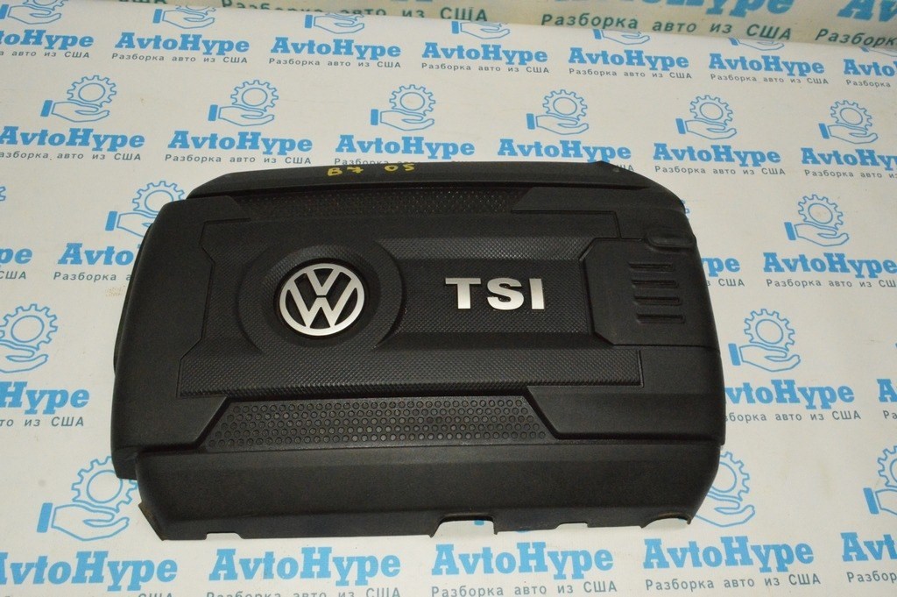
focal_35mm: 32
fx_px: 784
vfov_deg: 41.6
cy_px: 298
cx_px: 448
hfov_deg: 59.5
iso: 6400
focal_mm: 21
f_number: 16
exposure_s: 1/200
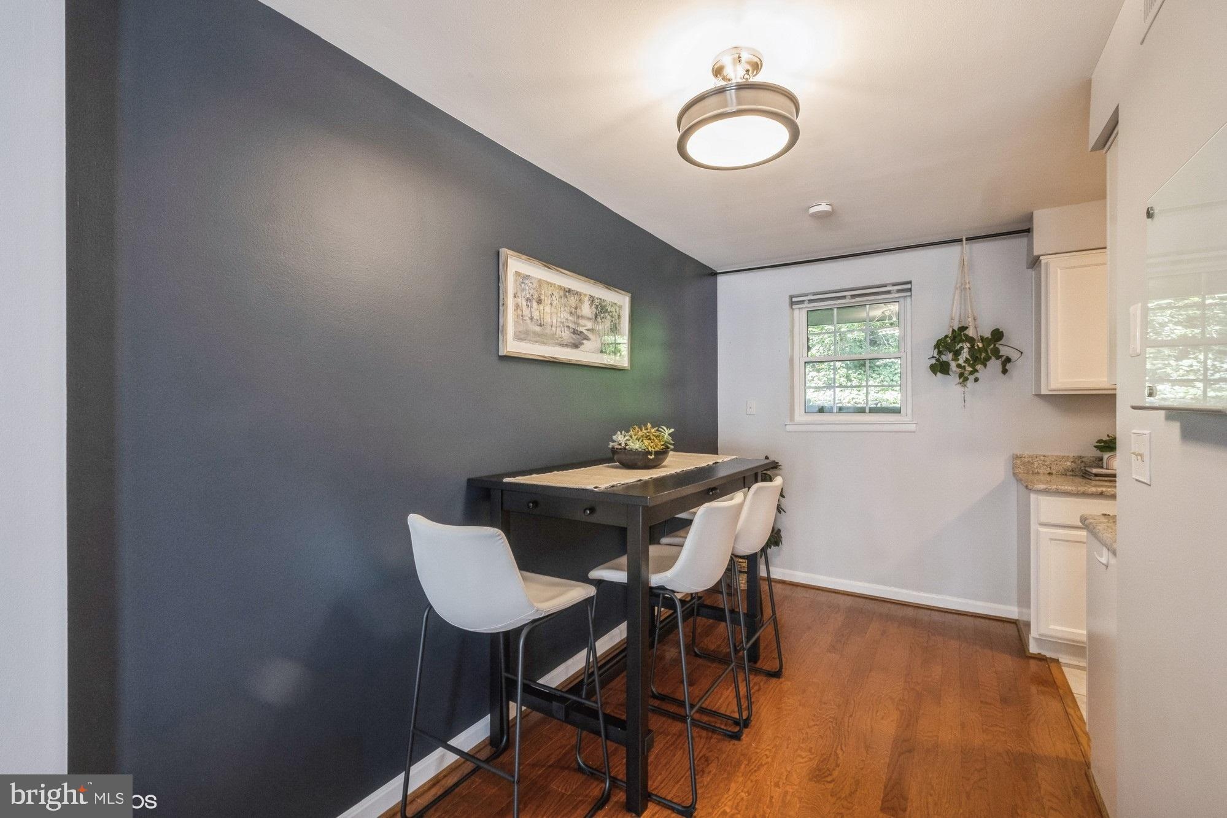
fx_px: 511
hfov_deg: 100.4
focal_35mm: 15
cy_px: 409
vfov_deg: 77.3
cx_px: 614
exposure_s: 1/8
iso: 800
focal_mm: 10
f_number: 9
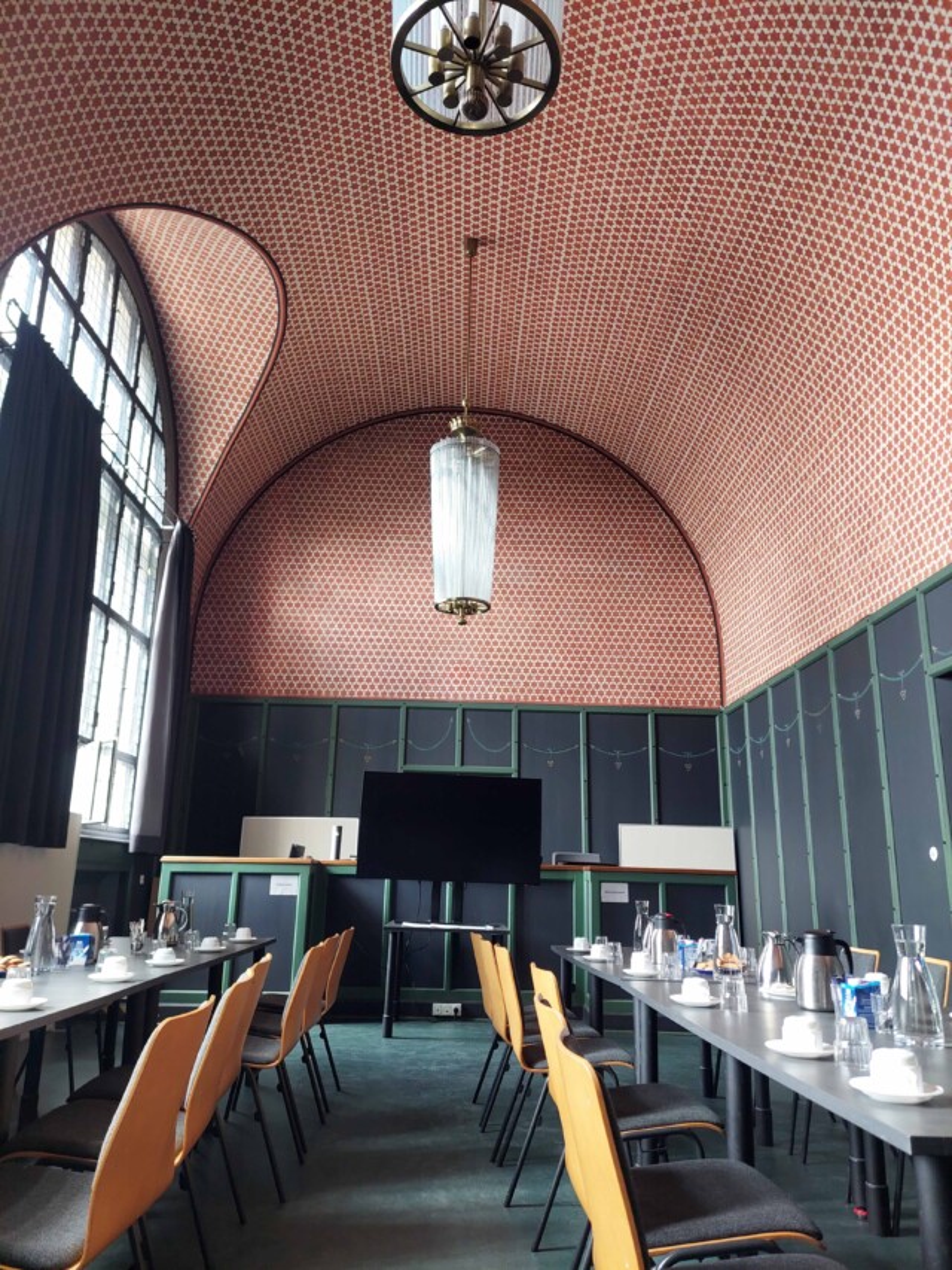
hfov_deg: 56.8
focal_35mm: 24
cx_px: 476
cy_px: 635
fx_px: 880
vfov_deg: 71.6
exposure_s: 1/50
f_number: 1.8
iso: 200
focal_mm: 5.23
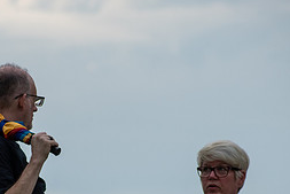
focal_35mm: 567
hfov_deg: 3.6
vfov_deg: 2.4
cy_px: 181
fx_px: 4570
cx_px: 86
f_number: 5.6
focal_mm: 165
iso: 360
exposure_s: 1/2000
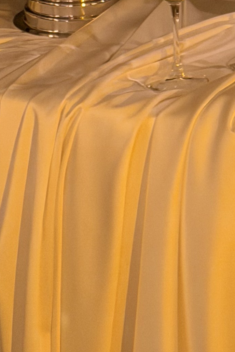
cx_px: 316
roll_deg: +0.8
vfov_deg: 10.4
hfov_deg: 7.0
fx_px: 1909
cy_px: -24
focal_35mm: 195
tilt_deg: -17.8
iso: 500
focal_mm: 6.76
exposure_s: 1/25
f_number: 1.78
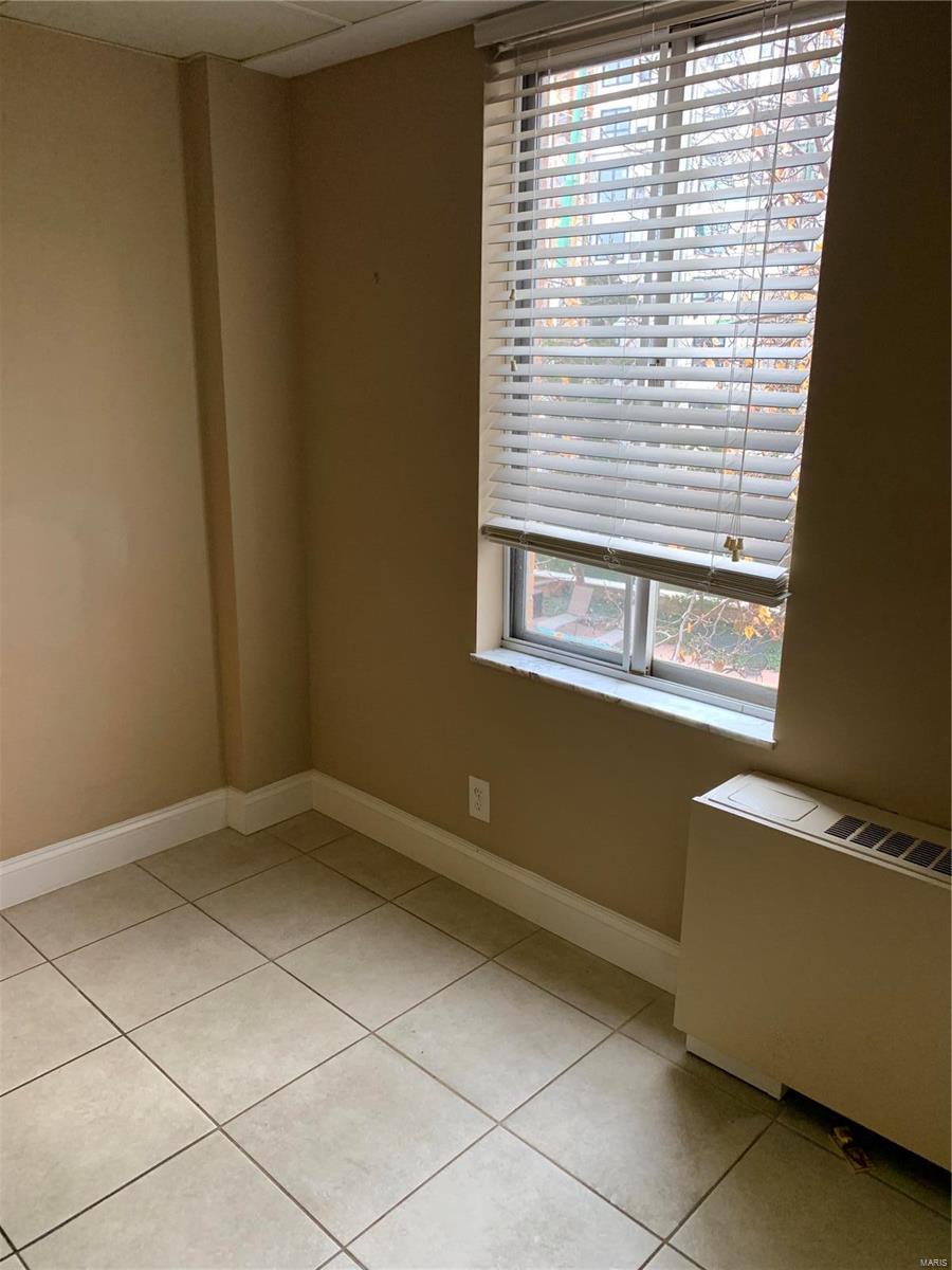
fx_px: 953
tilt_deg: -14.0
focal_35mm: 26
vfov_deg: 67.3
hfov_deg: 53.1
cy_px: 635
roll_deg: -1.9
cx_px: 476
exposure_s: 1/60
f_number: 1.8
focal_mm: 4.25
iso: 100
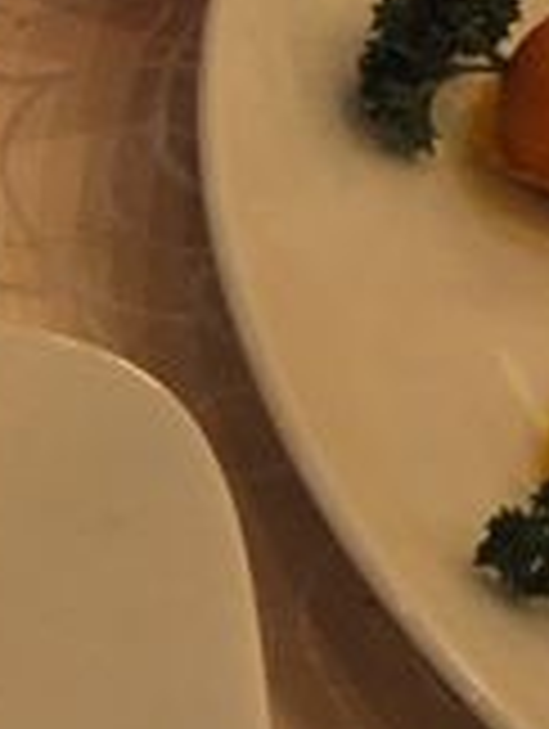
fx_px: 3741
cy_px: 758
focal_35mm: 177
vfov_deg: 11.0
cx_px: -1076
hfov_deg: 7.4
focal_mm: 25
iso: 640
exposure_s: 1/60
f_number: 3.8
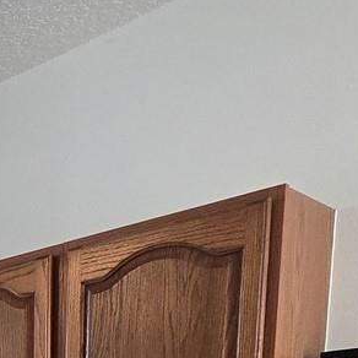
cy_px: 634
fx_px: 737
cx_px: -224
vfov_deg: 20.2
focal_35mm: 63
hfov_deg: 21.4
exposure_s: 1/60
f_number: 2.2
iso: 320
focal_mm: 2.2
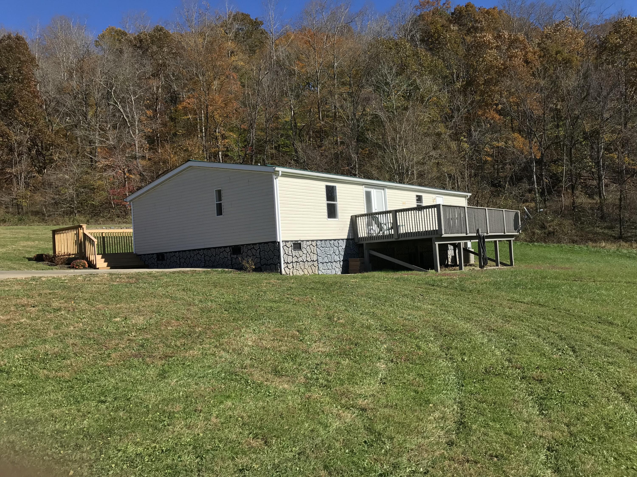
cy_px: 238
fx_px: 515
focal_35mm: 28
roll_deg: +4.6
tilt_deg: +0.9
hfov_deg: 63.4
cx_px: 318
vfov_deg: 49.7
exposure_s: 1/1408
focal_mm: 3.99
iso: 20
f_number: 1.8
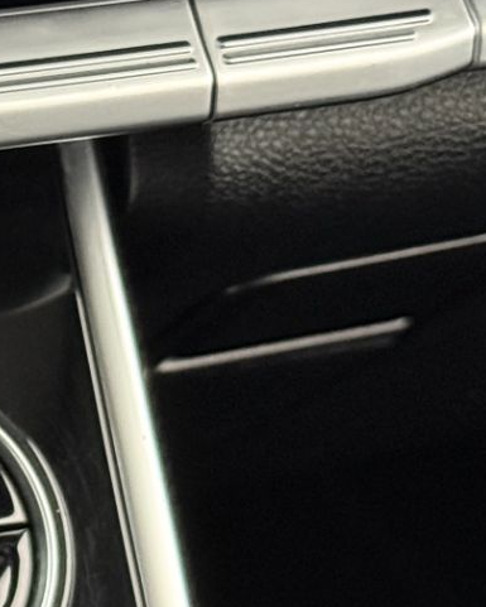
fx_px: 3361
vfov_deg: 10.3
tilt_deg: -37.7
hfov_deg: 7.6
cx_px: -718
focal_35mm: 187
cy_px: 377
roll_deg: -5.1
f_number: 1.78
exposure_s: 1/24
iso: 640
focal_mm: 6.76
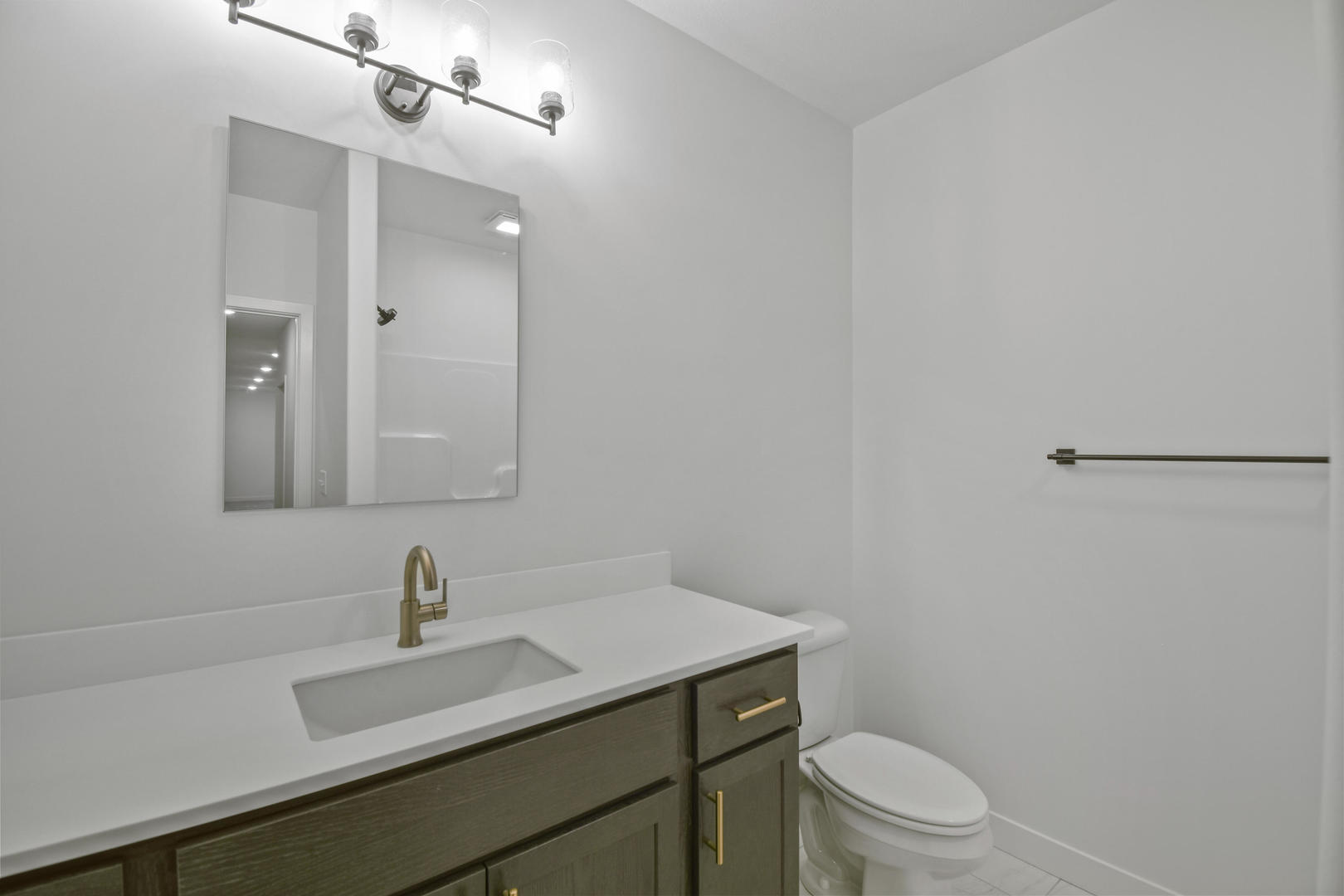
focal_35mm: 15
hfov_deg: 100.4
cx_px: 672
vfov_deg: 77.3
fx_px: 560
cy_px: 448
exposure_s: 1/6
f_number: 7.1
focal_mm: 10
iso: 125
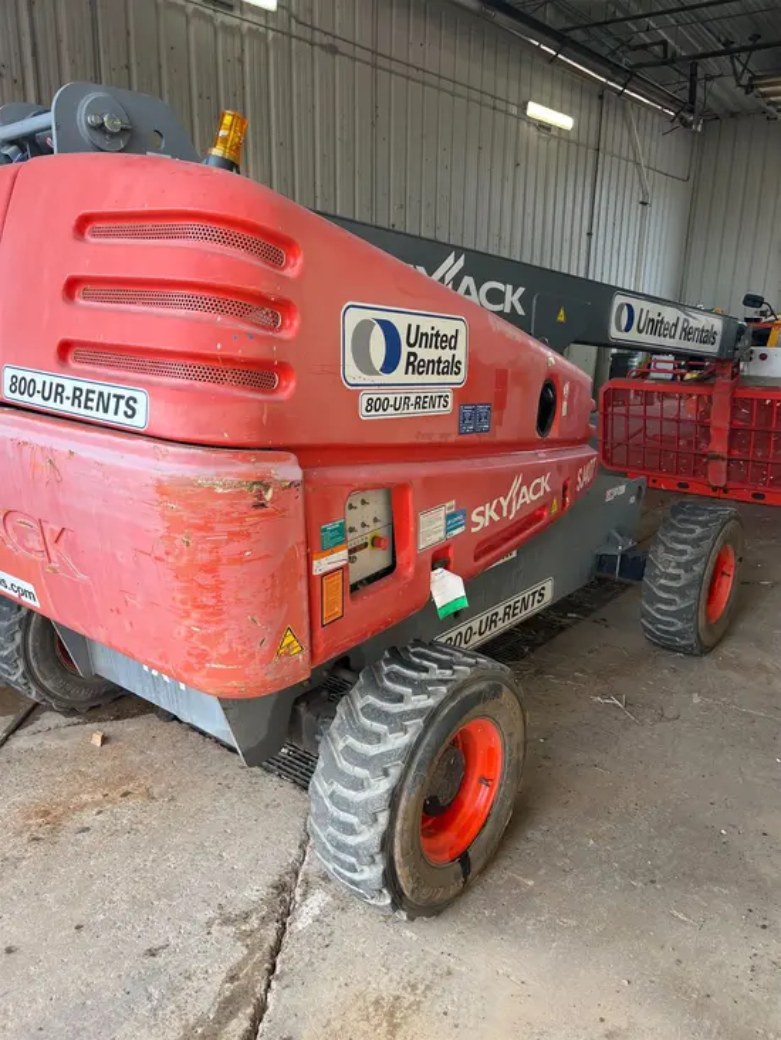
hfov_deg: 53.1
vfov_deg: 67.3
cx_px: 390
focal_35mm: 26
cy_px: 520
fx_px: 782
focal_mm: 5.1
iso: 40
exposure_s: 1/120
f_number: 1.6
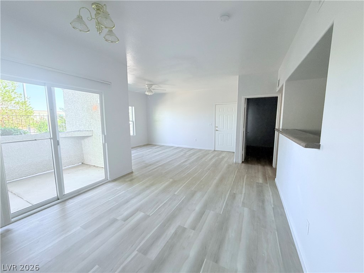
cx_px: 182
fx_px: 147
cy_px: 136
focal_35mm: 14
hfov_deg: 102.1
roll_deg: -0.2
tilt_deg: -7.2
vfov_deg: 85.7
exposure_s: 1/121
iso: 250
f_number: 2.2
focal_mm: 2.22
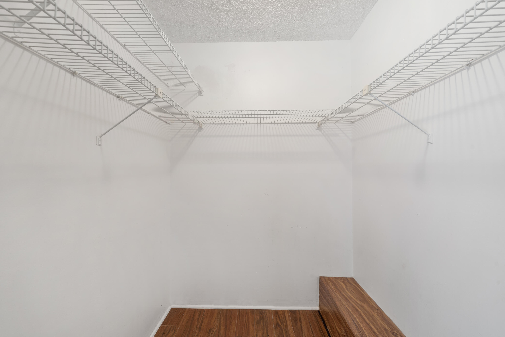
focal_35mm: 14
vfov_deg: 81.2
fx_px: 196
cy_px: 168
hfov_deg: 104.3
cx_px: 252
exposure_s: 1/3
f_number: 9
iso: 250
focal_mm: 14
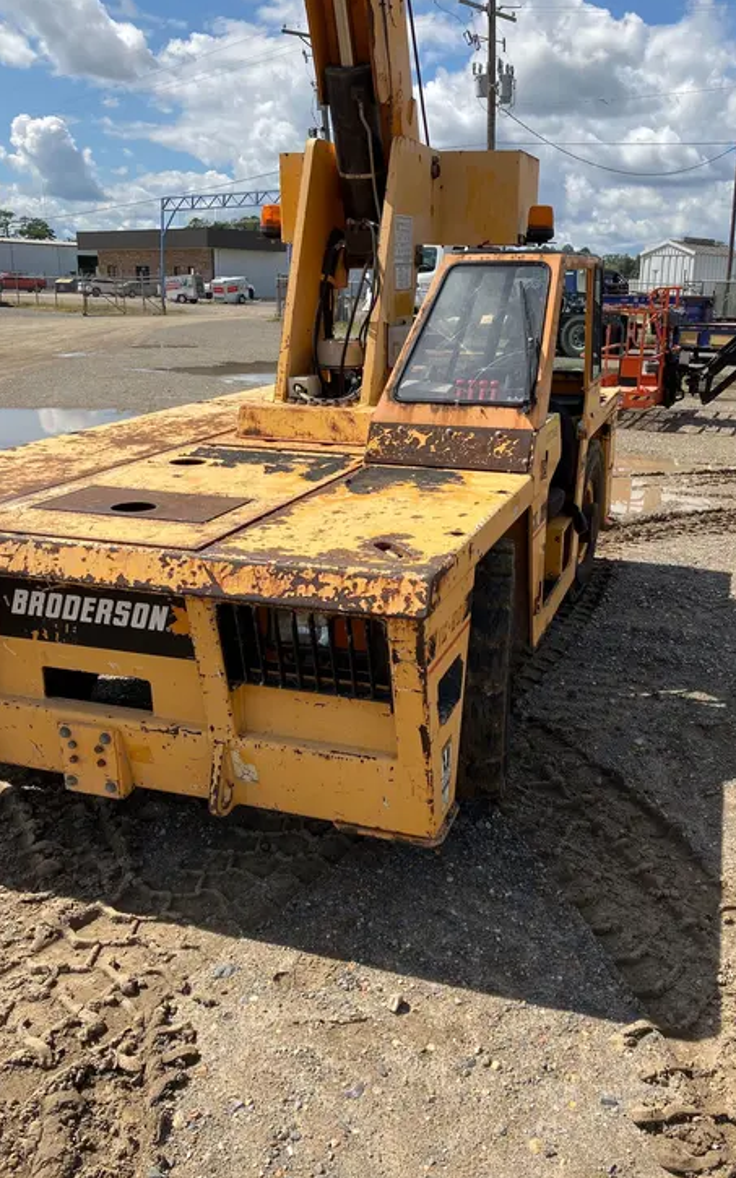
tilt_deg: -16.2
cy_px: 592
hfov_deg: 41.8
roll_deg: -1.3
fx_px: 963
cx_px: 414
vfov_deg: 62.9
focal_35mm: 30
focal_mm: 3.99
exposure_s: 1/2208
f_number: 1.8
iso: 32
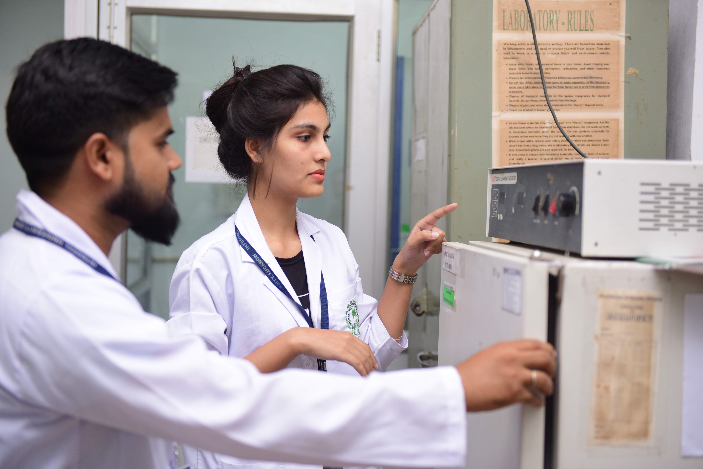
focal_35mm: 56
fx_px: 1093
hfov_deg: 35.6
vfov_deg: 24.2
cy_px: 234
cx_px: 352
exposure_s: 1/160
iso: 640
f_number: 2.8
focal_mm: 56
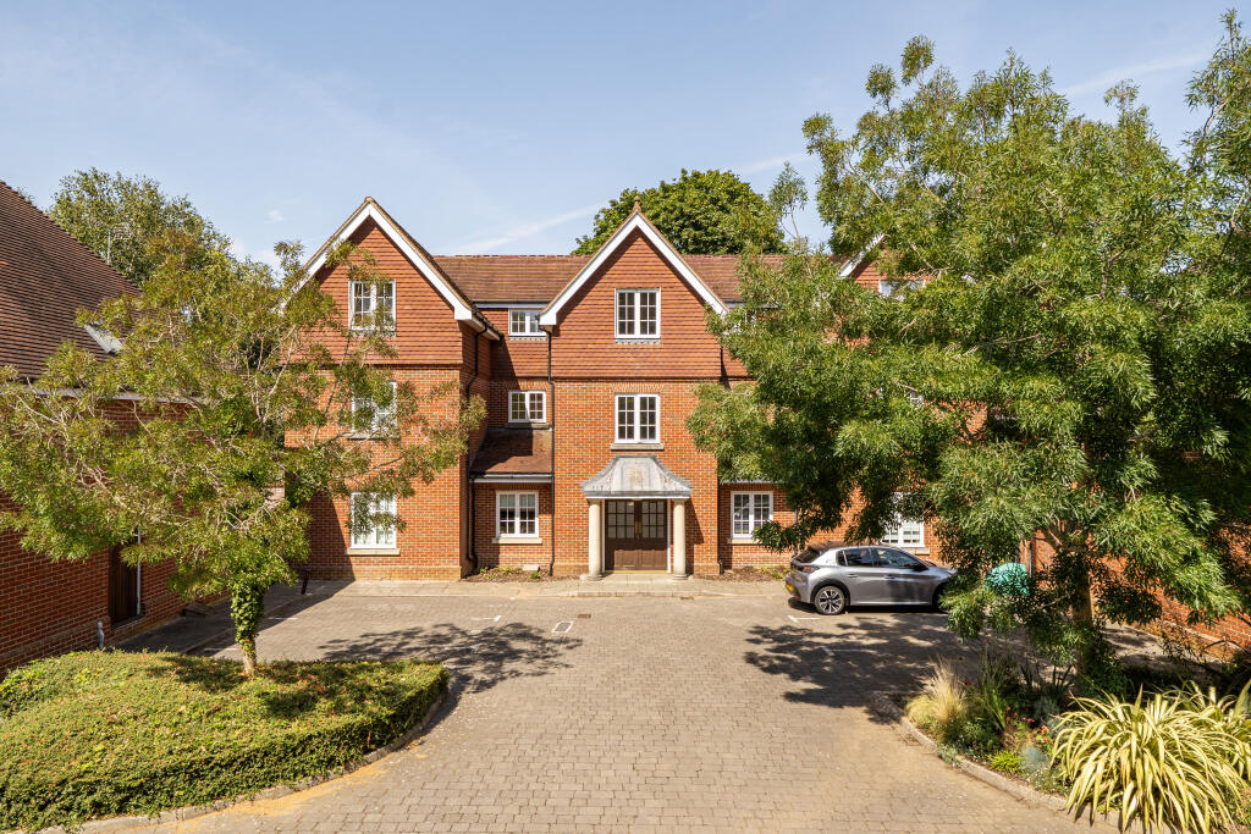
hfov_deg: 86.9
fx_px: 660
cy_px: 417
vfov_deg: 64.6
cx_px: 626
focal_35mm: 19
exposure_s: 1/250
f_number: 8
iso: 200
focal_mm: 13
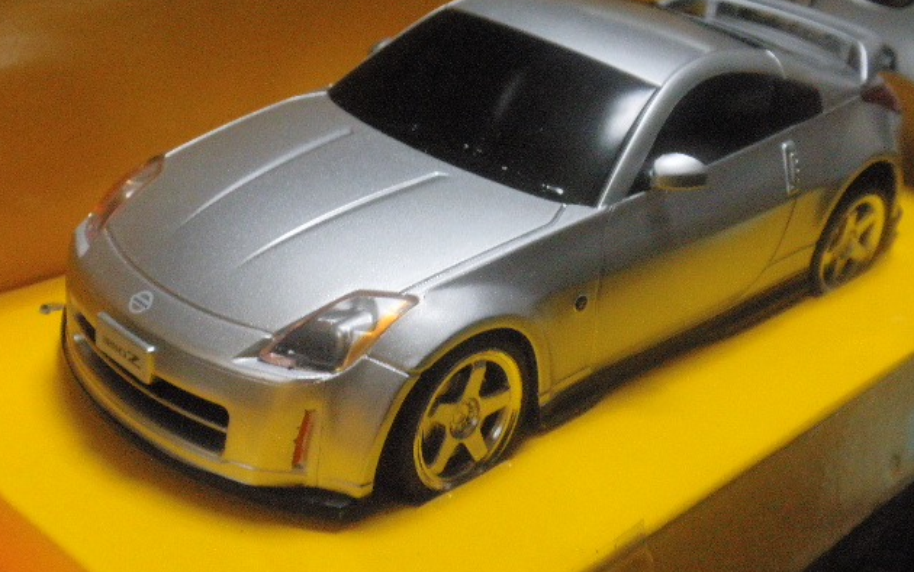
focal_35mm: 56
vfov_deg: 23.1
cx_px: 460
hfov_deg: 36.3
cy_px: 232
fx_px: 1395
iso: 200
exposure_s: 1/50
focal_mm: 9.1
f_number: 4.3
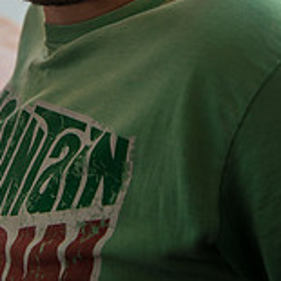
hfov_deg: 18.4
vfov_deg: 17.5
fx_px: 863
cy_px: -69
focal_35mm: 94
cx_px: 69
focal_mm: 38
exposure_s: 1/200
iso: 100
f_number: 2.8
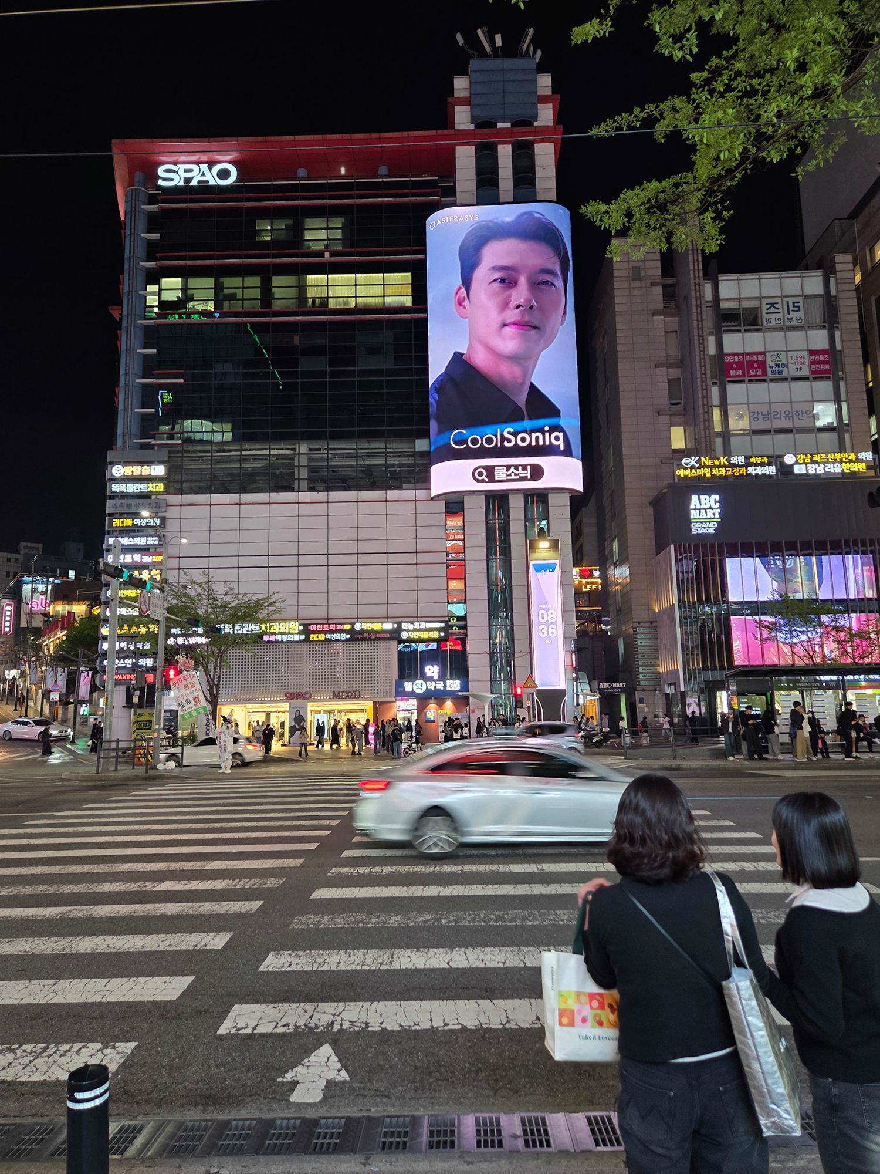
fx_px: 780
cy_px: 587
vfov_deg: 73.9
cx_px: 440
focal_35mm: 23
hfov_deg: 58.9
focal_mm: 5.4
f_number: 1.8
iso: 250
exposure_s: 1/60
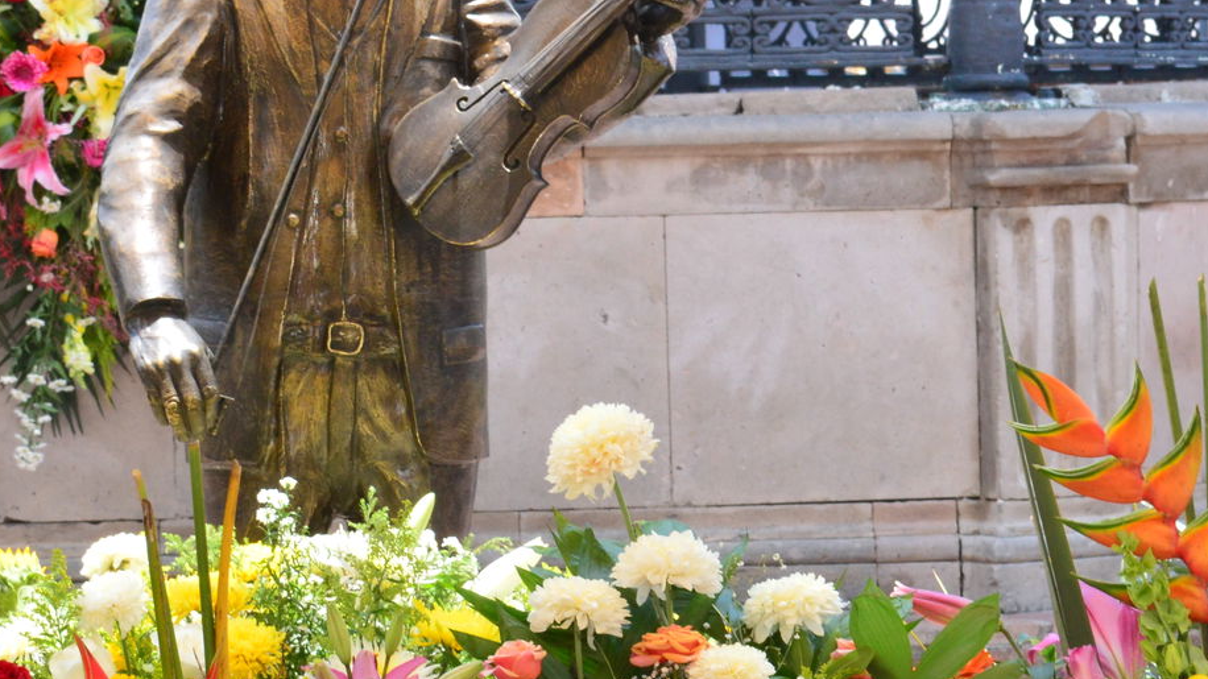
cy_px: 376
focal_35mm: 181
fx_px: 5800
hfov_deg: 11.9
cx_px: 310
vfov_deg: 6.7
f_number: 9
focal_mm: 55
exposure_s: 1/200
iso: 500
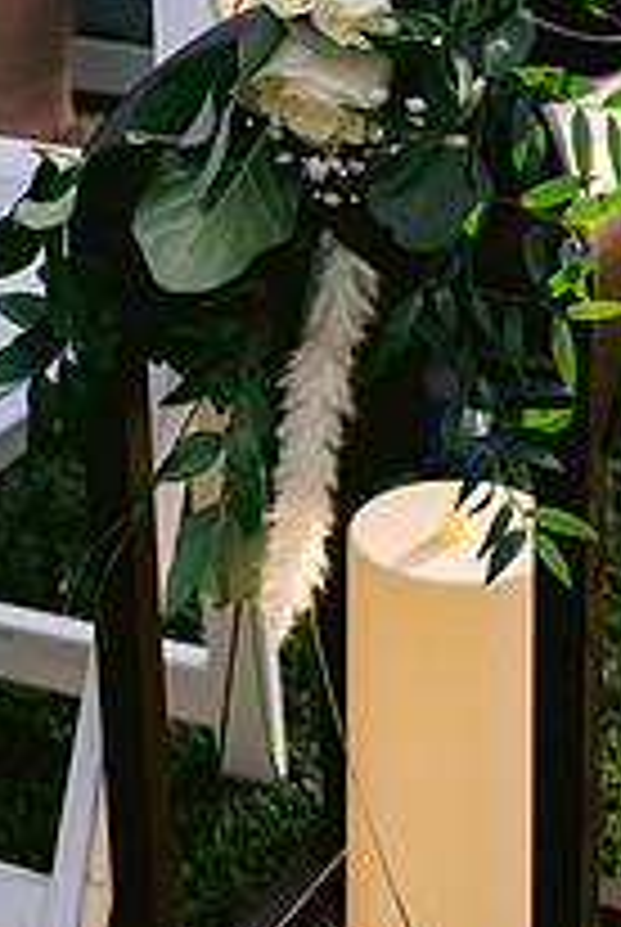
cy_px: 279
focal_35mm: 109
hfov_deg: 12.6
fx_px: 2811
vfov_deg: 18.7
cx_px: 148
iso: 400
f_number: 6.3
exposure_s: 1/250
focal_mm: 50
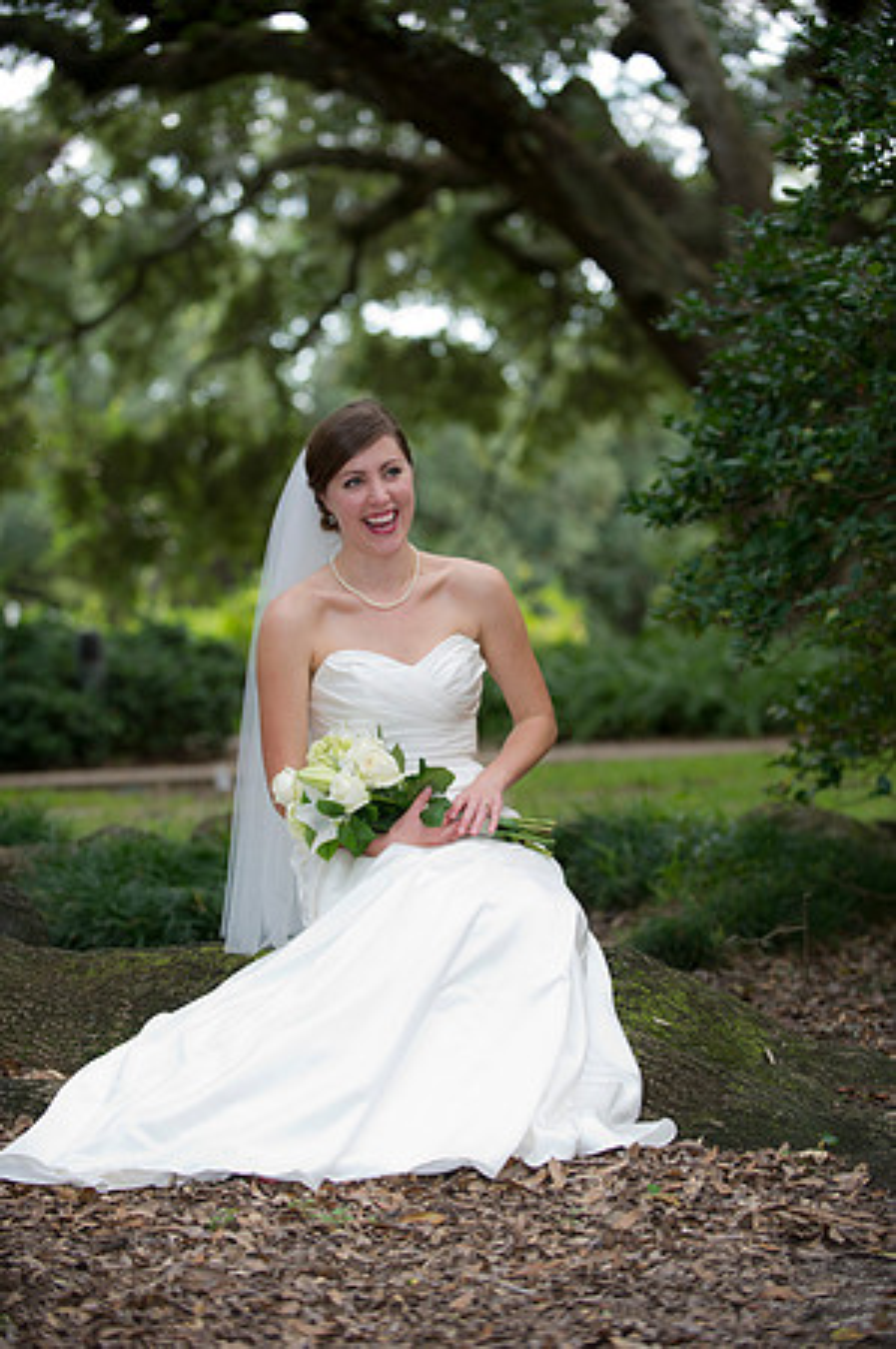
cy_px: 674
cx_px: 448
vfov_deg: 21.5
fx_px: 3555
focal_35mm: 95
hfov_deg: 14.4
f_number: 2.8
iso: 400
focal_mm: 95
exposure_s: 1/100
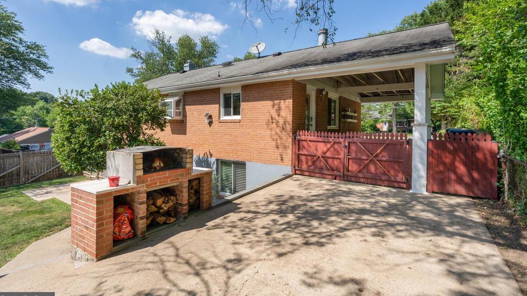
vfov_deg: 63.8
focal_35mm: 17
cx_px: 264
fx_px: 238
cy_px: 133
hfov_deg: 95.9
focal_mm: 16
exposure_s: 1/320
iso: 200
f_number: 8
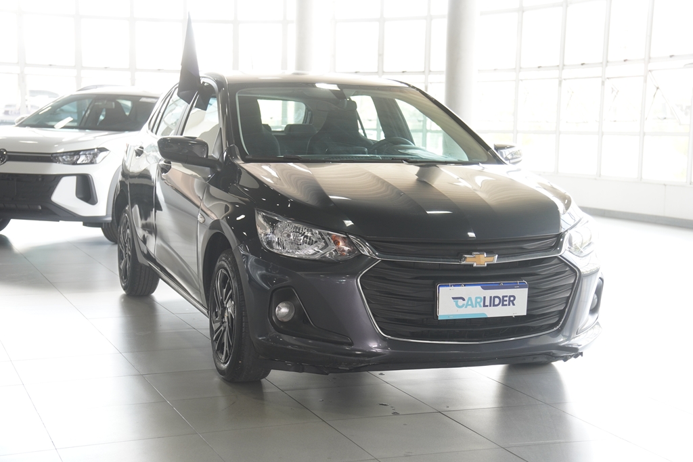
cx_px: 346
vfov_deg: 23.8
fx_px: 1097
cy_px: 231
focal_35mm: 57
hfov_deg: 35.0
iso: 320
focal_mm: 38
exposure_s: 1/60
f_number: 2.8
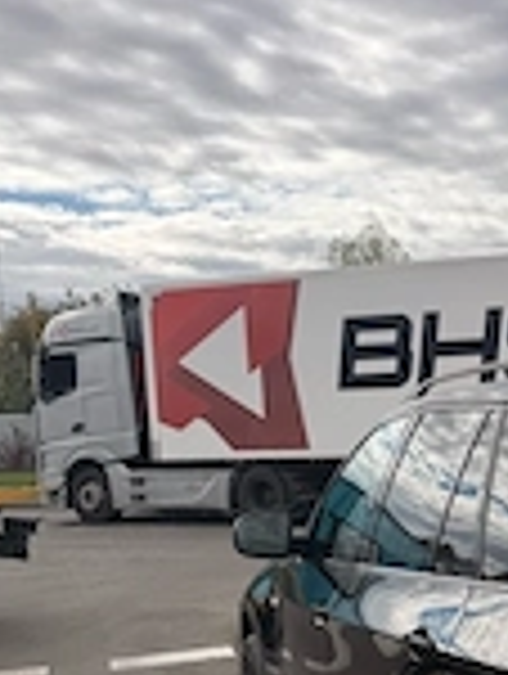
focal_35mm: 64
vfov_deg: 29.6
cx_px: 647
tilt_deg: -5.3
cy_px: 536
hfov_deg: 21.0
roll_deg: -0.4
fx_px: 1249
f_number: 1.78
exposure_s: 1/6173
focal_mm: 6.76
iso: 80
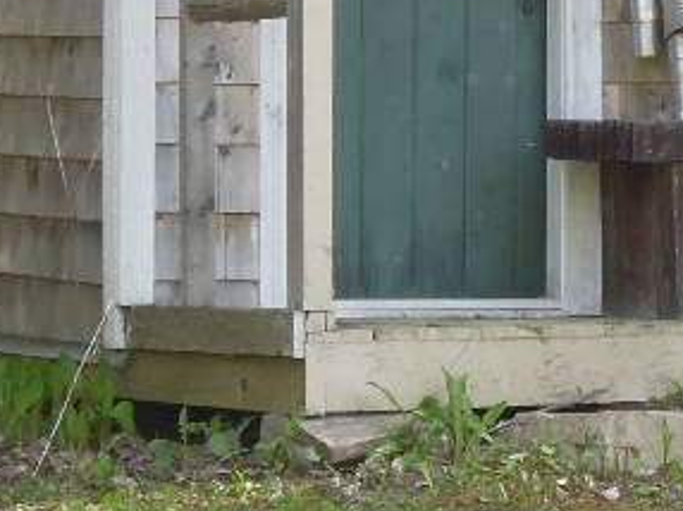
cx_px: 671
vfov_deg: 5.4
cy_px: -76
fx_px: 5441
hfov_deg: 7.2
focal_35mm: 276
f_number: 4.7
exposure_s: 1/100
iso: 180
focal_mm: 13.8
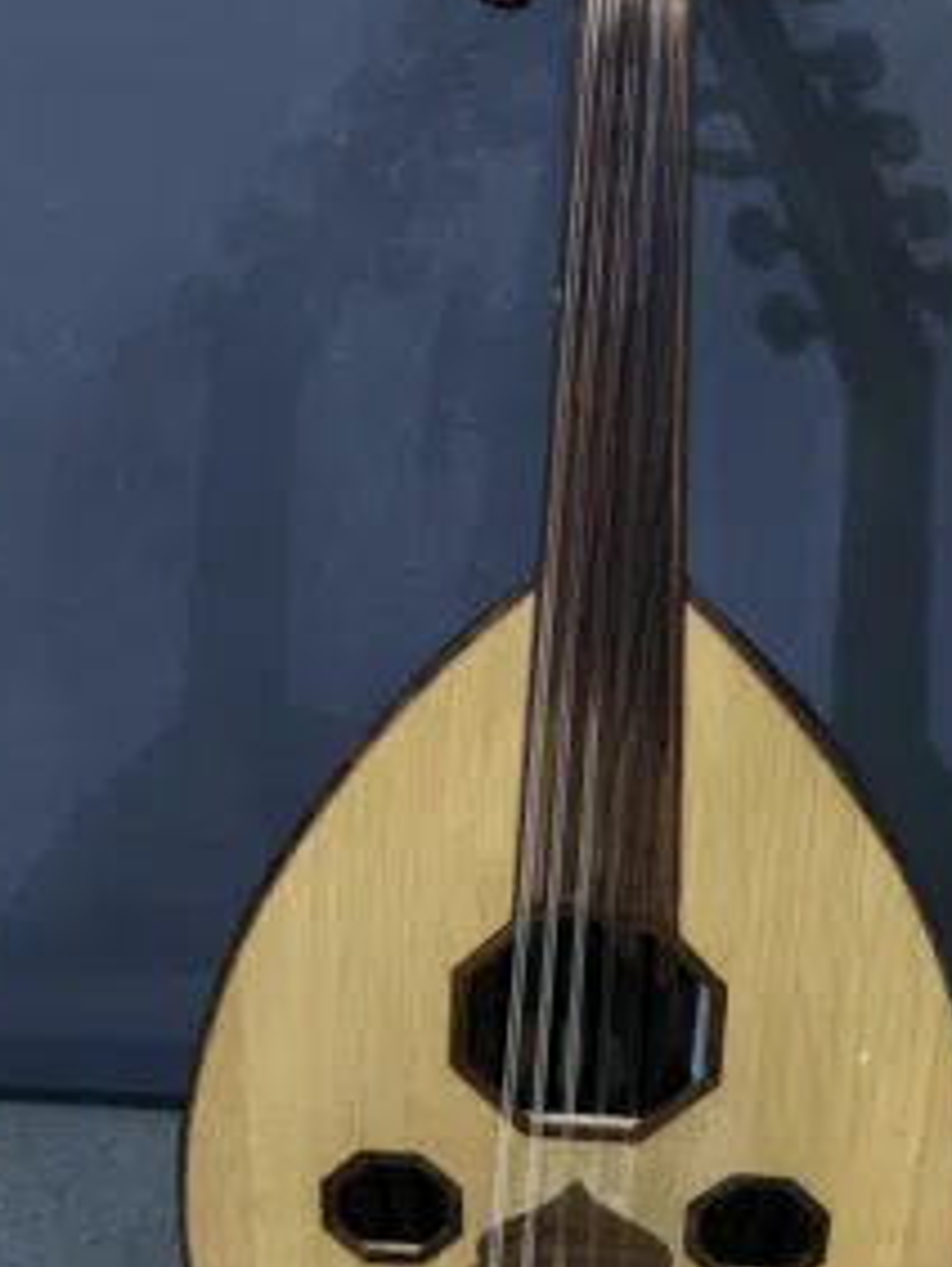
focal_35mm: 34
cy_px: 705
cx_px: 611
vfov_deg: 53.8
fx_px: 1245
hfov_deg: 41.5
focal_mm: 6.86
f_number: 1.78
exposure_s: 1/25
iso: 1000
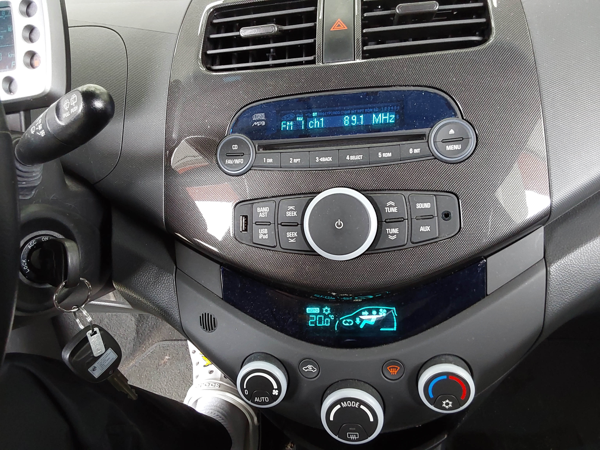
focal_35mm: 28
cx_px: 300
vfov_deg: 49.7
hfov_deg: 63.4
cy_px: 225
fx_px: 485
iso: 200
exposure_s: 1/60
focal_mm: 2.91
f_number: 1.9
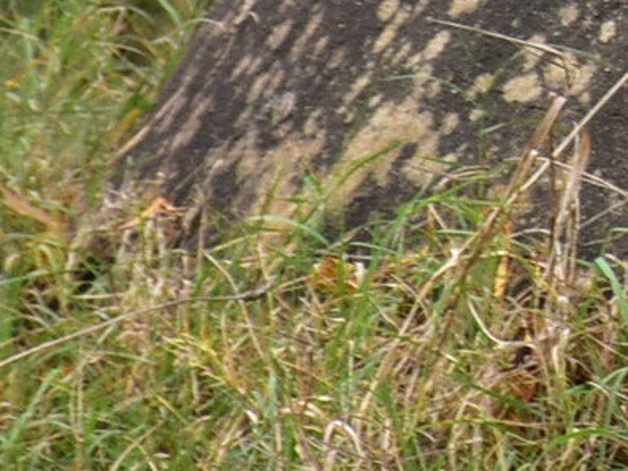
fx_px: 18378
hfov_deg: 1.9
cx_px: 1662
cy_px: -501
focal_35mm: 1013
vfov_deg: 1.5
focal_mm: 116
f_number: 9
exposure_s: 1/160
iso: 400
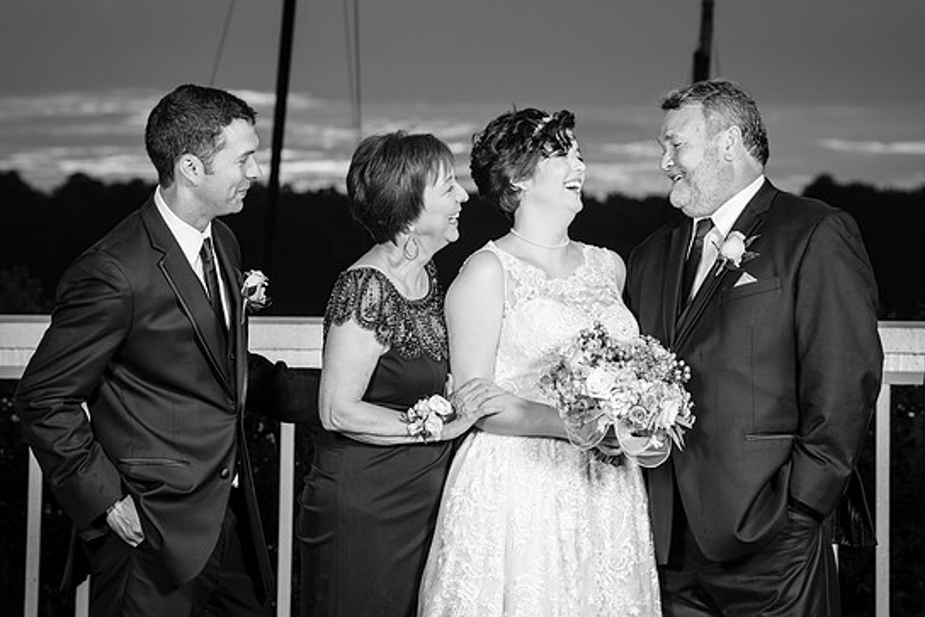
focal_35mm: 188
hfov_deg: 10.9
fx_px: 4832
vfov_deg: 7.3
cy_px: 285
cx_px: 472
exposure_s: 1/200
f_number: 8
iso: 100
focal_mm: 167
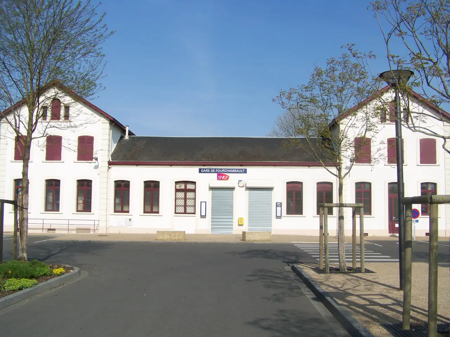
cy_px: 168
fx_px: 494
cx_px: 225
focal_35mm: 38
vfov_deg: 37.7
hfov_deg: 49.0
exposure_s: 1/640
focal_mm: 6.3
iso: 80
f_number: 5.6
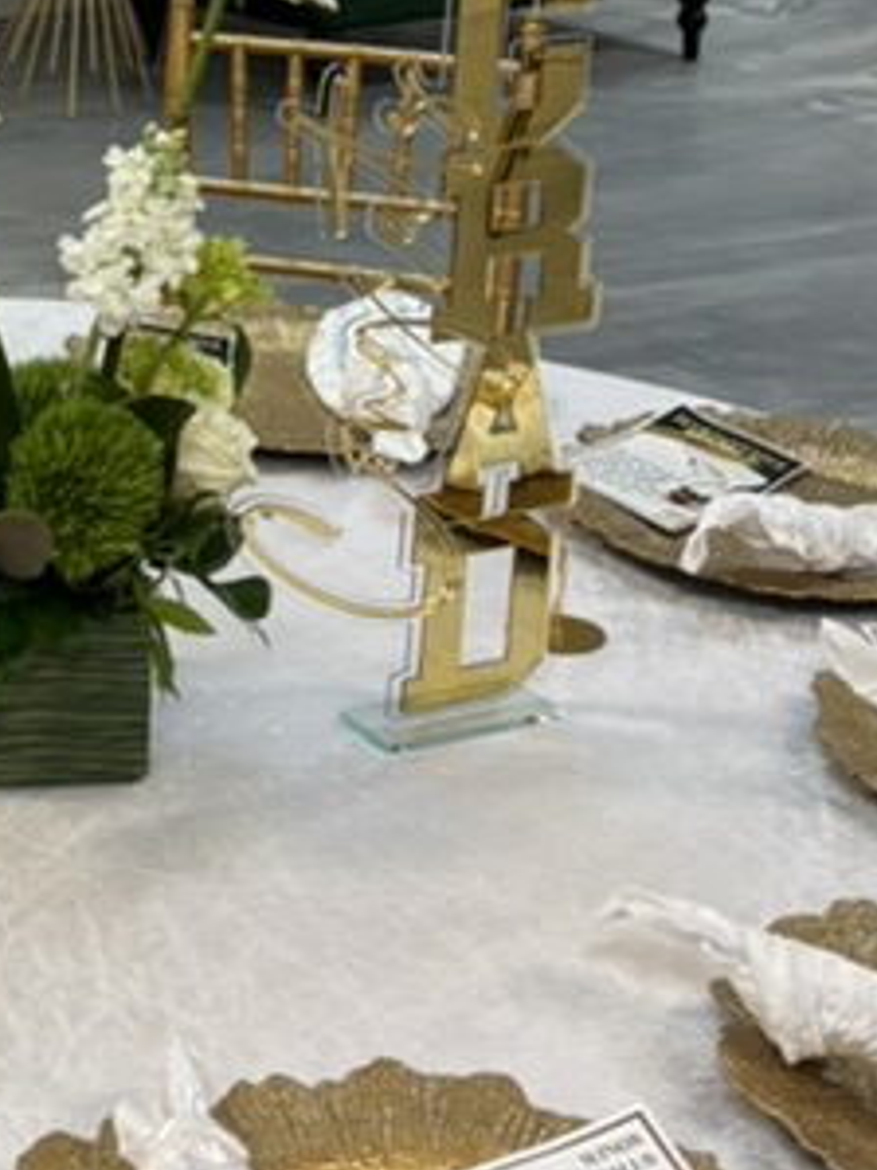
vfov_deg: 21.1
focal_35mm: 89
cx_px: -55
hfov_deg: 16.2
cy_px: -70
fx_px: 3009
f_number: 1.6
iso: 125
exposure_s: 1/120
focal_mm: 5.96
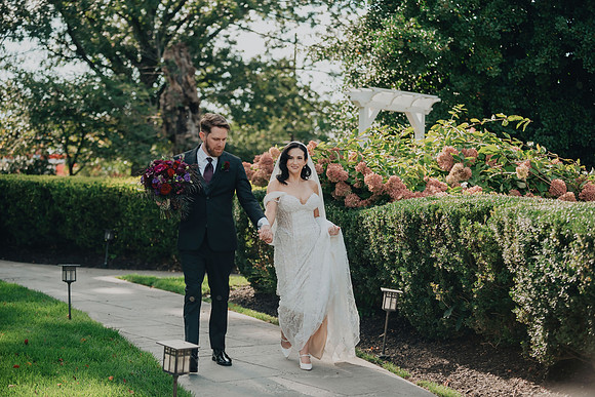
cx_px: 298
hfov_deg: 28.8
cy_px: 198
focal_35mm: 70
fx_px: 1157
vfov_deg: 19.5
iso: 800
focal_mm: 70
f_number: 2.8
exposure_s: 1/4000
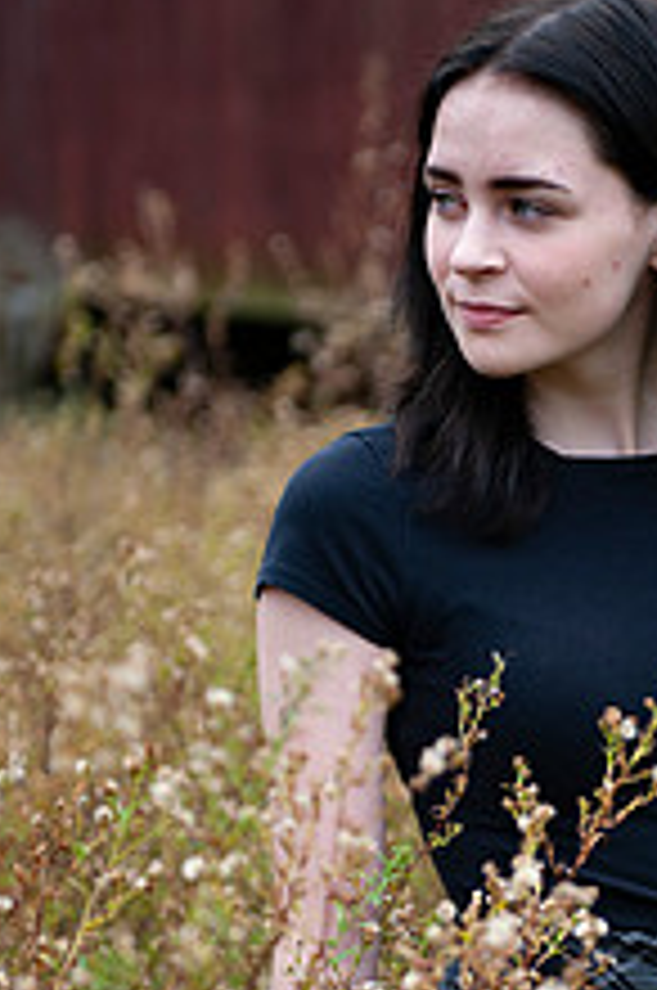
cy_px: 626
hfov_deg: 9.5
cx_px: 565
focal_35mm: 143
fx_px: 3927
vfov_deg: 14.4
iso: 100
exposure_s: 1/400
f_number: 2.8
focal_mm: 70
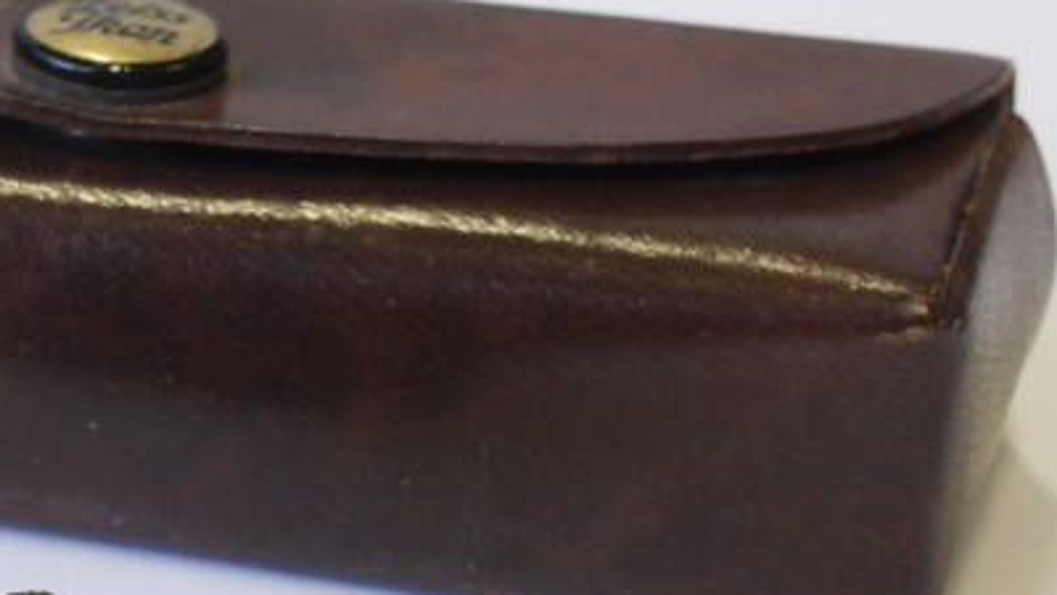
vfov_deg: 6.2
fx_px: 5493
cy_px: 553
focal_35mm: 196
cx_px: -383
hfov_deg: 10.7
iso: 400
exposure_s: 1/25
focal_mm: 30
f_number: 9
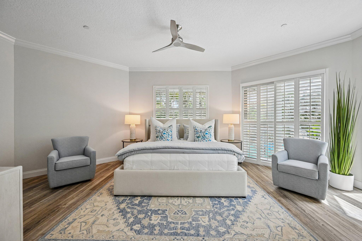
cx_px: 181
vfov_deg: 81.2
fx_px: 141
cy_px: 120
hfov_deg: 104.3
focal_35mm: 14
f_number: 8
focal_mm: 14
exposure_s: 1/640
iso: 2500
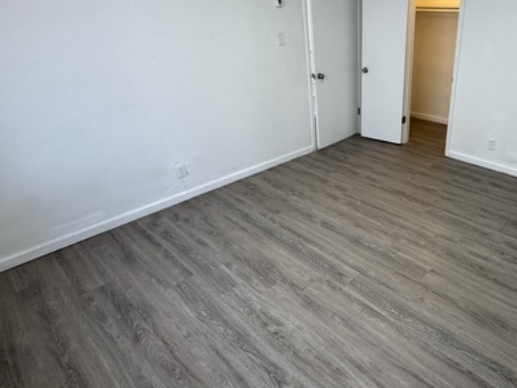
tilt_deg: -25.1
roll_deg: -0.4
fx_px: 359
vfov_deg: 56.5
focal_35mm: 24
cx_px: 373
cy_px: 158
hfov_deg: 68.0
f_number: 2.2
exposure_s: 1/120
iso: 200
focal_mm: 2.22
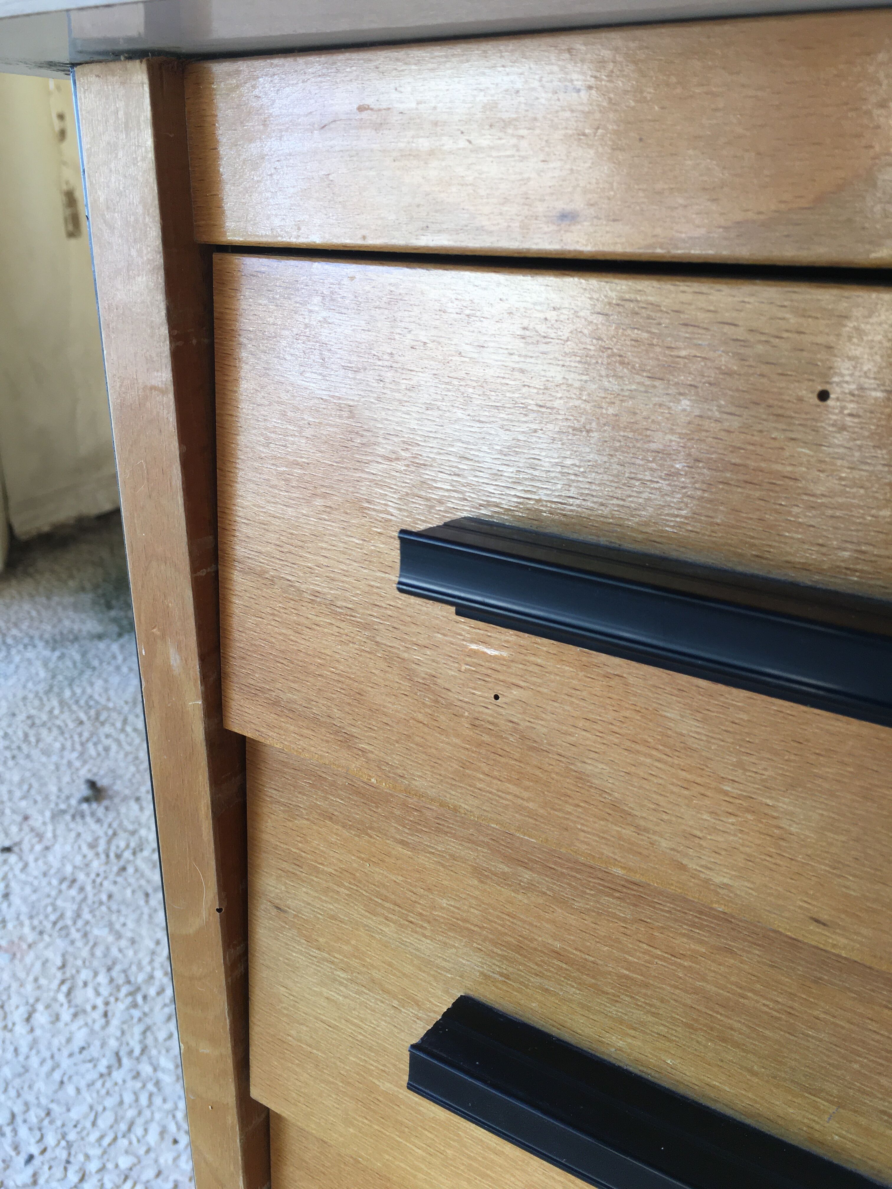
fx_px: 996
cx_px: 446
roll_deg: -1.6
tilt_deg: -19.9
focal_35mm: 29
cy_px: 594
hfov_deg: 48.2
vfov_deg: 61.7
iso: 40
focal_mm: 4.15
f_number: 2.2
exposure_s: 1/100
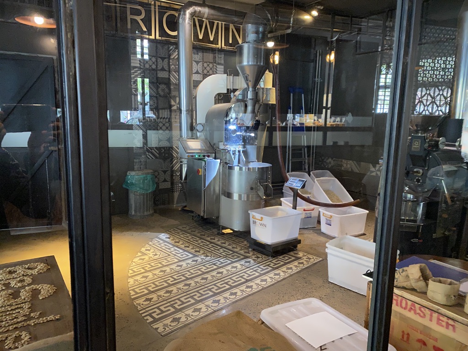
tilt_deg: -9.3
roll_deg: -1.7
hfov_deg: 67.3
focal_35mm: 26
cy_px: 176
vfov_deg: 53.1
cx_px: 234
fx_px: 352
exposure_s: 1/25
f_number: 1.8
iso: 500
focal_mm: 4.25
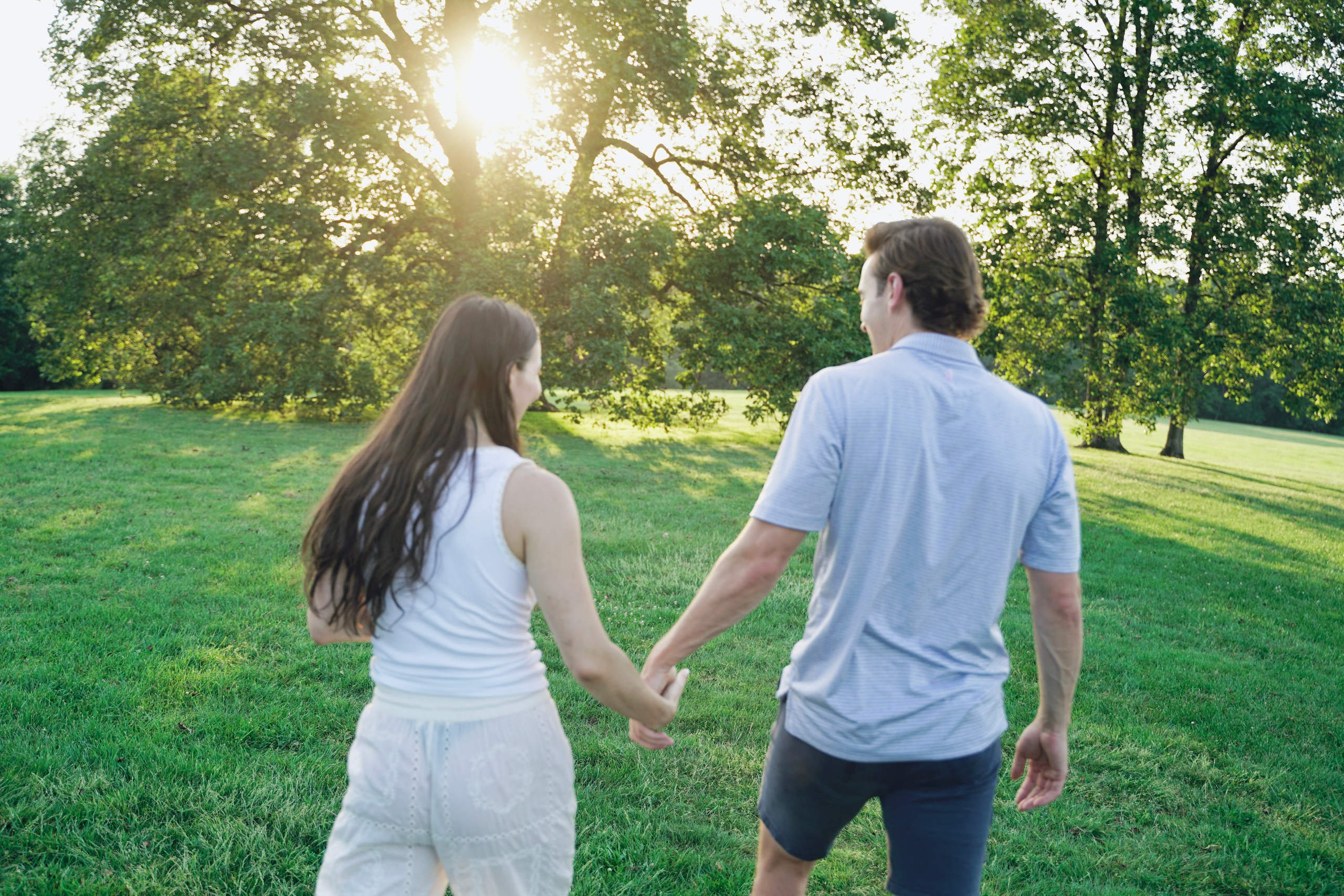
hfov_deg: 54.4
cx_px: 672
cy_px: 448
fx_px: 1307
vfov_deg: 37.9
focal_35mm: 35
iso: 100
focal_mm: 35
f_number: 2.8
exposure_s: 1/250
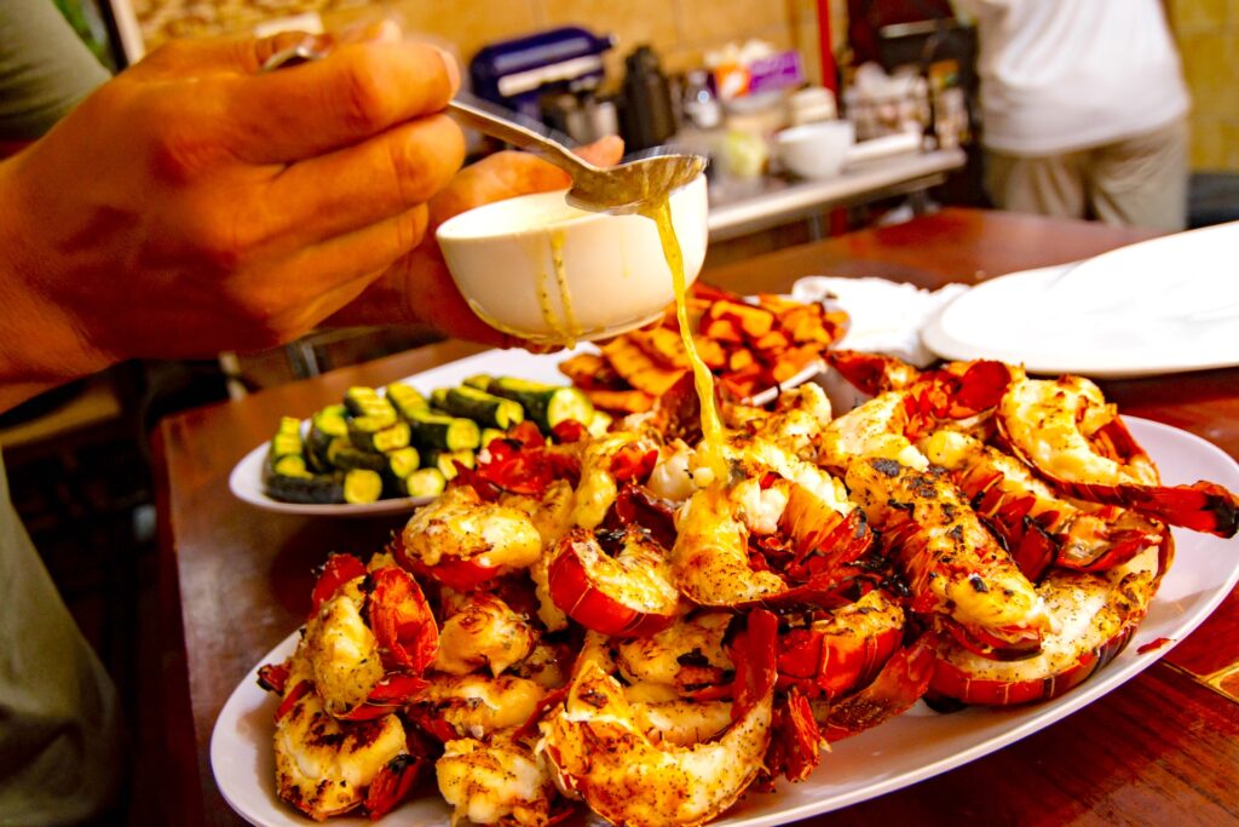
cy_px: 414
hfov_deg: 53.1
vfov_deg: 36.9
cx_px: 620
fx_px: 1239
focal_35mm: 36
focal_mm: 24
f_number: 4
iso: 800
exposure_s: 1/30
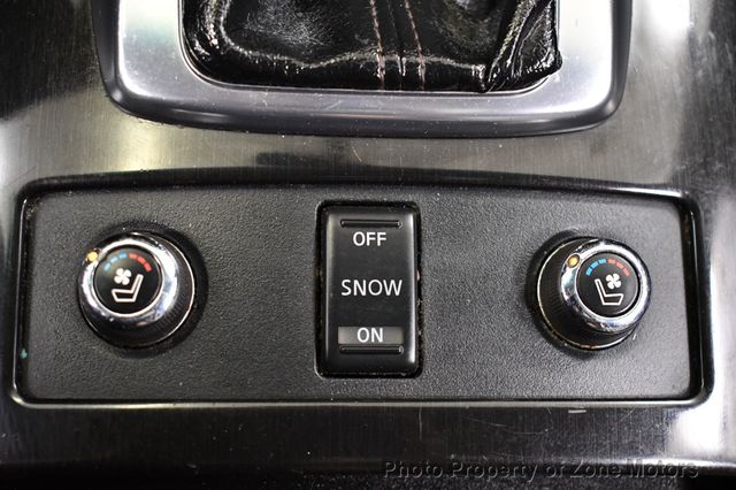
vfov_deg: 25.0
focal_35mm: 54
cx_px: 368
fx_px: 1103
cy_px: 245
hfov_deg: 36.9
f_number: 4.8
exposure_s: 1/60
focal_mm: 36
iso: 4500
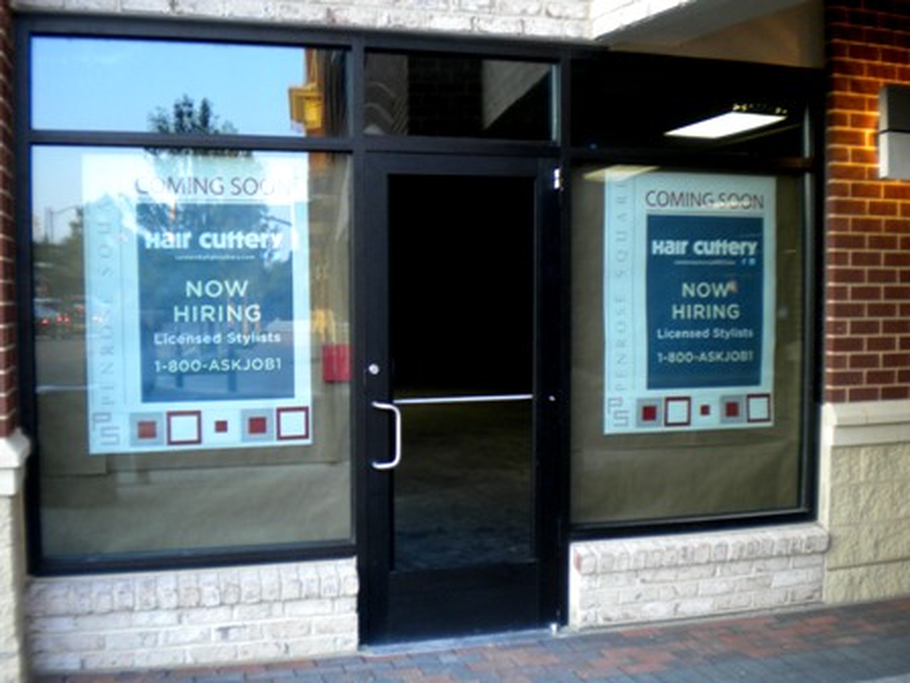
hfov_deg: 52.6
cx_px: 455
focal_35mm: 35
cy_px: 342
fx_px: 920
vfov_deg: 40.7
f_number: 3.1
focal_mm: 6.3
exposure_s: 1/60
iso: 165
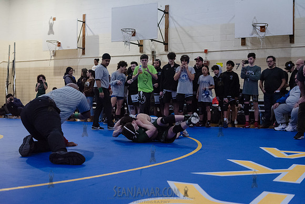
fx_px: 407
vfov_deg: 28.1
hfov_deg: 41.1
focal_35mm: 48
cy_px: 102
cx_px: 152
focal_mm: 48
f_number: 3.2
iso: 8000
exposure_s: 1/400
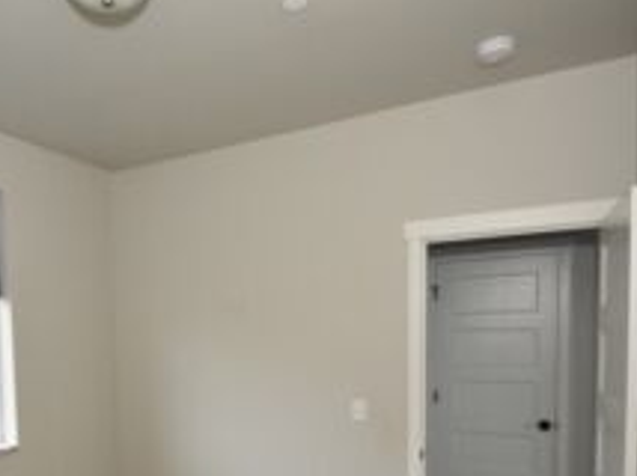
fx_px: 496
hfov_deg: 62.9
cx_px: 188
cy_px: 329
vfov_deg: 50.1
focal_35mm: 27
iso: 1600
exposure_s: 1/60
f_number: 4
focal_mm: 10
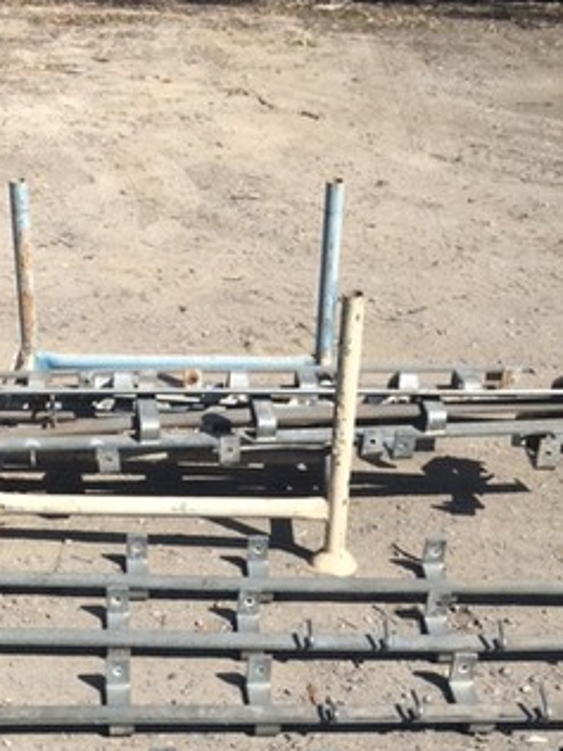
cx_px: 162
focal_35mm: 55
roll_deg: -1.2
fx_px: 1193
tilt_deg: -33.2
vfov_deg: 33.1
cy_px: 675
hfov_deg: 26.3
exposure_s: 1/1603
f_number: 2.2
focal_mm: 4.15
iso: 25
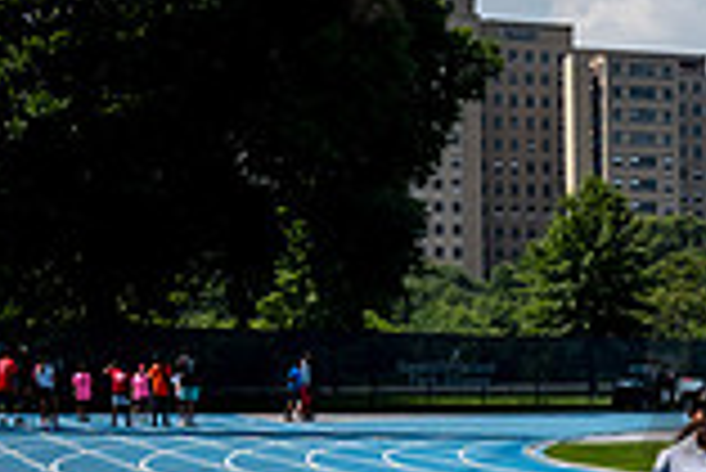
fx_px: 2552
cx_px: 1173
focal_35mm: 130
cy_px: 591
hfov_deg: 14.3
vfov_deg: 10.4
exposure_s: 1/3200
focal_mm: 32
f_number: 5.6
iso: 400
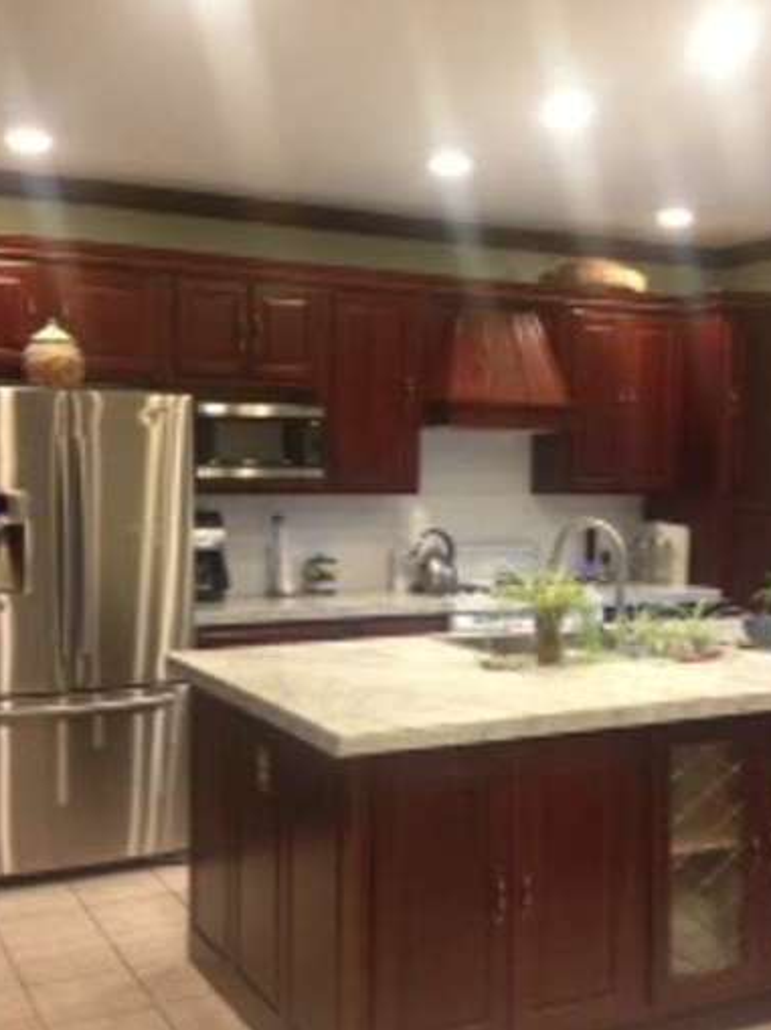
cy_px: 516
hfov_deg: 30.8
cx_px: 452
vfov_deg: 40.5
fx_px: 1398
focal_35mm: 47
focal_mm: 4.28
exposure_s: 1/20
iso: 250
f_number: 2.4
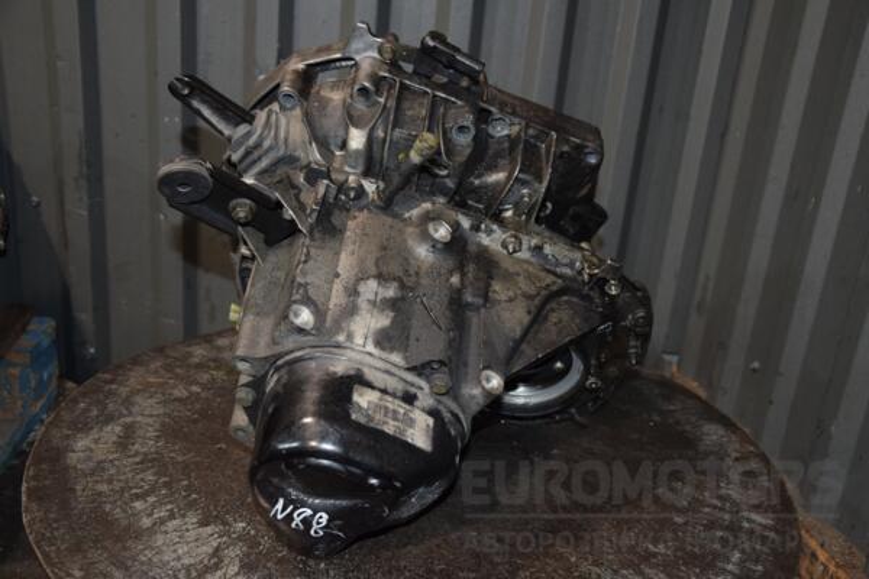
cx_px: 434
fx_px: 869
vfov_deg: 36.9
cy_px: 290
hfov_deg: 53.1
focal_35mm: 36
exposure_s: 1/60
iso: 800
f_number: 5
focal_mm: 24
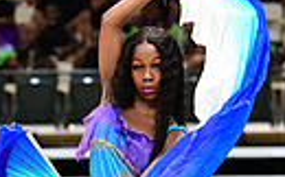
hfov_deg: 4.9
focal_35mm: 432
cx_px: 136
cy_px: 256
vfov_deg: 3.0
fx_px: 3353
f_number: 3.2
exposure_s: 1/1000
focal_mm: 95
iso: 6400
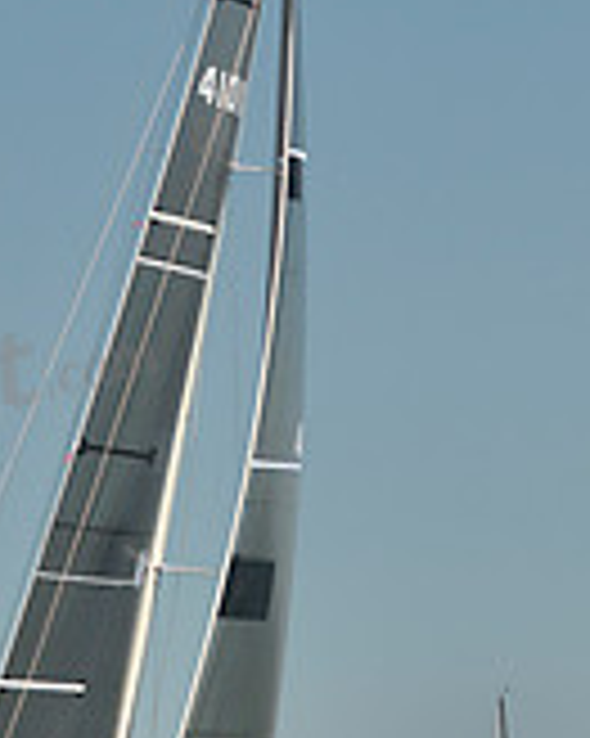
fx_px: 6248
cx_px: 390
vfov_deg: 6.8
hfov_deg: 5.4
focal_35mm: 286
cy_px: 126
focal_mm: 86
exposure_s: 1/1250
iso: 200
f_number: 3.5
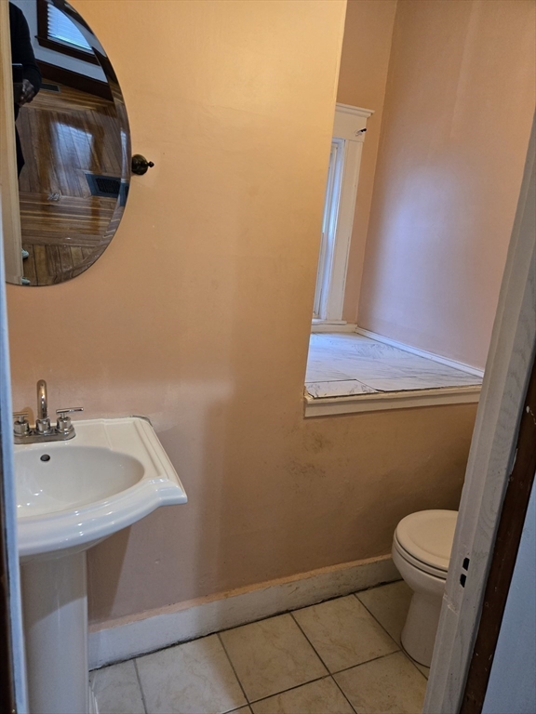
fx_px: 475
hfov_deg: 58.9
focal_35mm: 23
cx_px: 268
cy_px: 357
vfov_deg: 73.9
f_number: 1.8
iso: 400
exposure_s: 1/120
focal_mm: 5.4
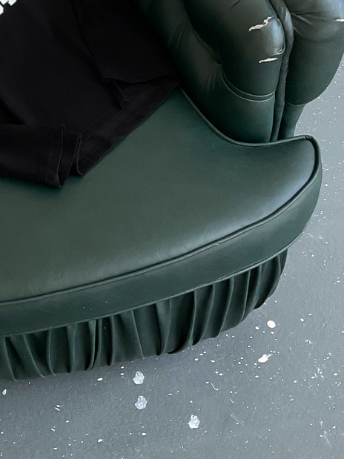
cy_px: -15
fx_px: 994
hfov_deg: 19.1
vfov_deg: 24.6
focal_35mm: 75
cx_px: 3
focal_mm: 3
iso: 64
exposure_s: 1/115
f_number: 1.8
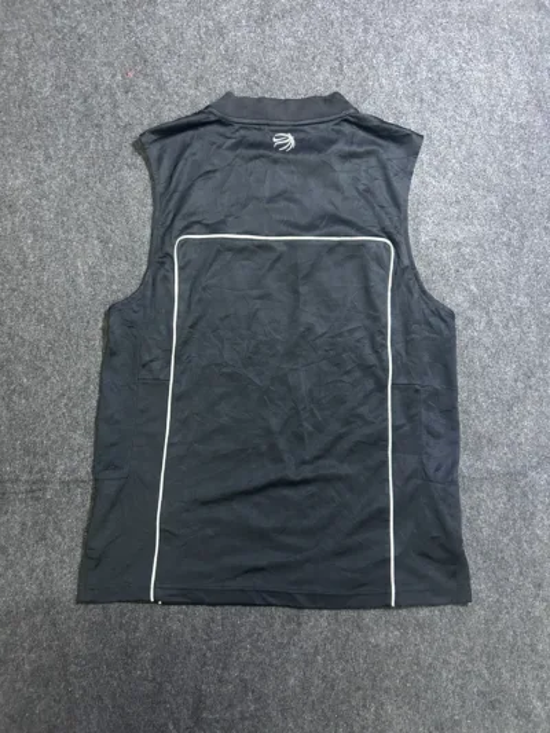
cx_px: 275
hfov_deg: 53.1
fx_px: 551
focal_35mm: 26
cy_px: 366
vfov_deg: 67.3
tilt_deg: -63.9
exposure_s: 1/33
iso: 500
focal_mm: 5.7
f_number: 1.5
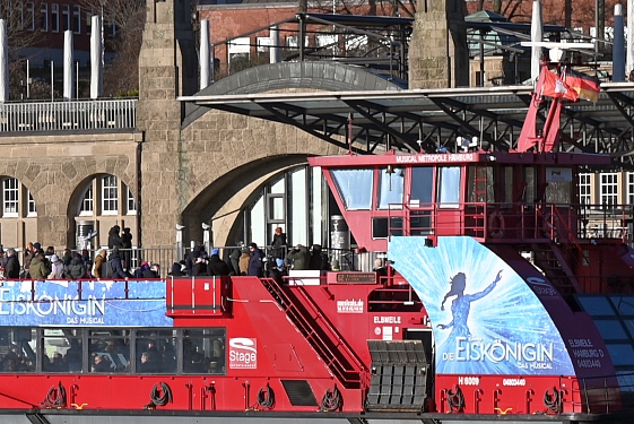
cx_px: 261
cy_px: 254
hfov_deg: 9.4
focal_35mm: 219
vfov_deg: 6.3
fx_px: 3860
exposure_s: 1/400
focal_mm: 120
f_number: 7.1
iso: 100
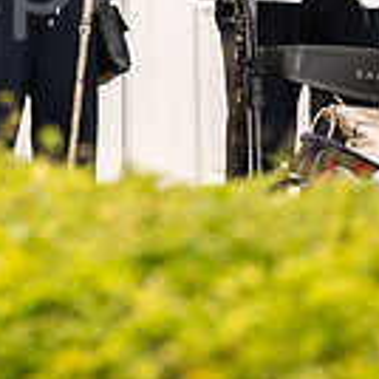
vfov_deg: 1.5
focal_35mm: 1177
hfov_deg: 1.5
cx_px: -116
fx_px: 14580
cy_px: -164
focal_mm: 300
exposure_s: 1/1250
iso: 500
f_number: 4
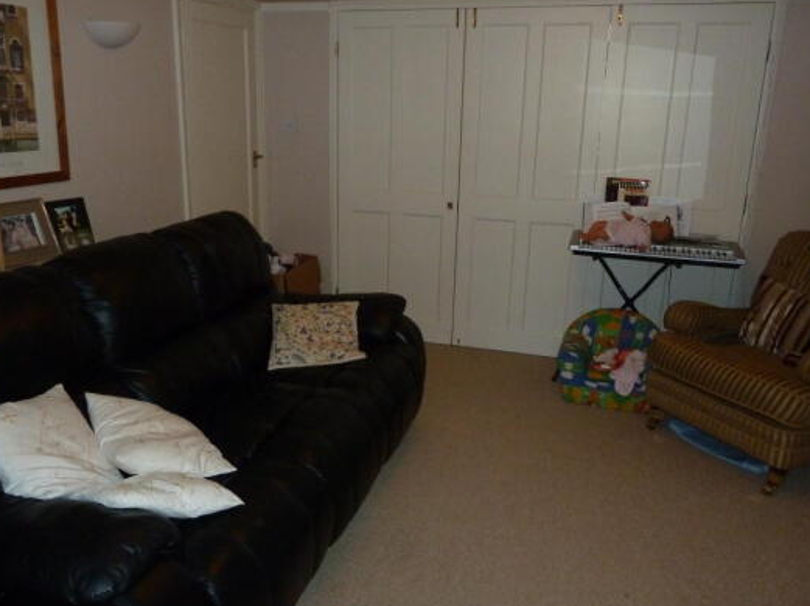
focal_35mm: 28
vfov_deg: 49.7
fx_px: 655
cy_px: 285
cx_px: 383
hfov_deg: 63.4
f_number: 3.3
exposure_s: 1/60
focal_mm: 4.1
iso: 400
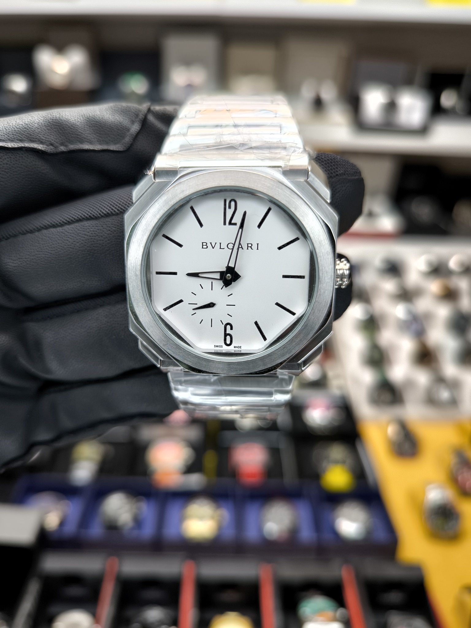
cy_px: 314
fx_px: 435
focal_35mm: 24
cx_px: 236
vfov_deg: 71.6
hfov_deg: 56.8
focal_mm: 6.92
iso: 50
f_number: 1.9
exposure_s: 1/205
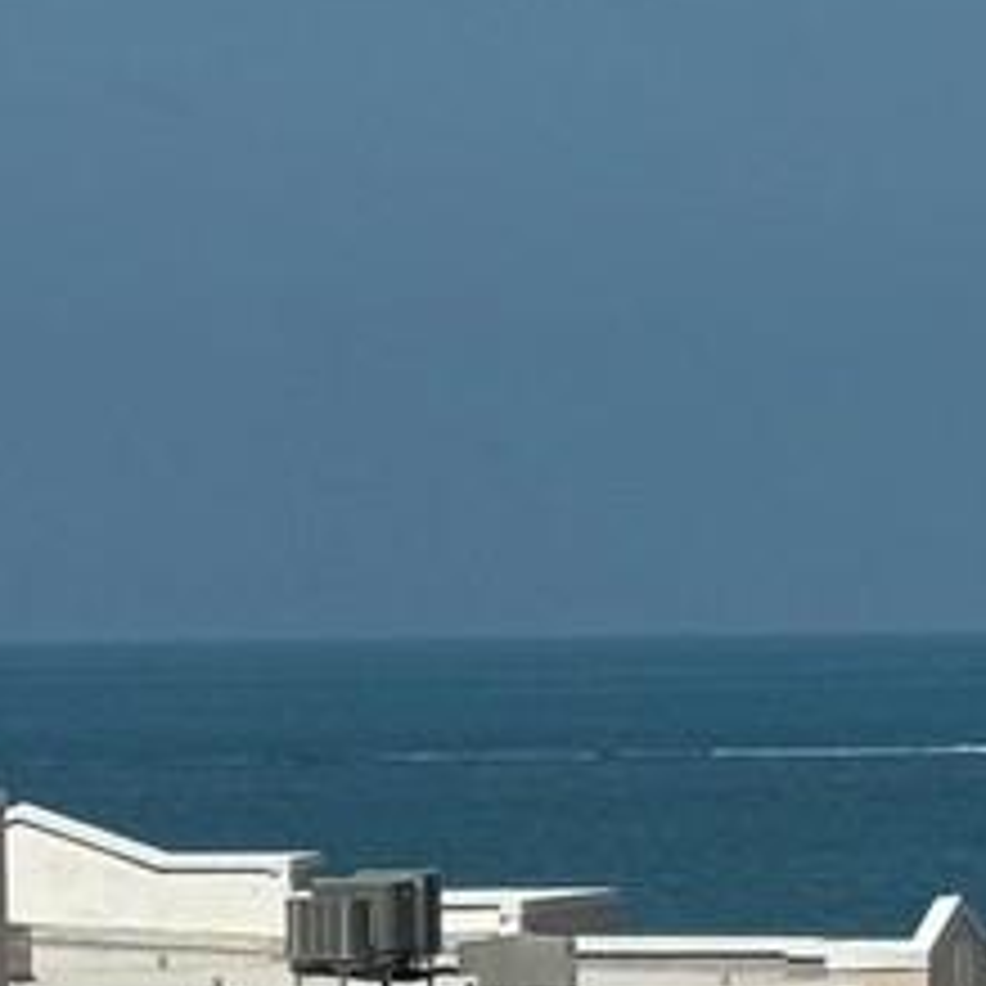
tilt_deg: -4.6
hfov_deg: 5.6
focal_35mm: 310
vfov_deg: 5.6
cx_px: 212
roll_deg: +0.1
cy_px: 1342
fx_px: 9990
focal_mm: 6.76
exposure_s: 1/5848
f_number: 1.78
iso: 64
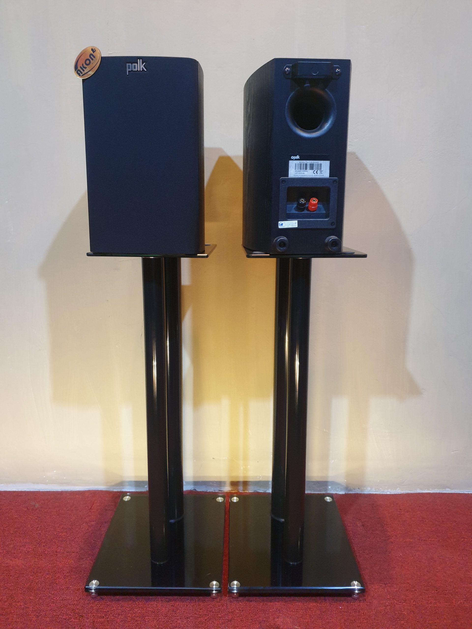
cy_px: 314
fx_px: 473
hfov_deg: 53.1
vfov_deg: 67.3
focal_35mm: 26
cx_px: 236
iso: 320
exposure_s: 1/20
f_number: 1.5
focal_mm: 4.3
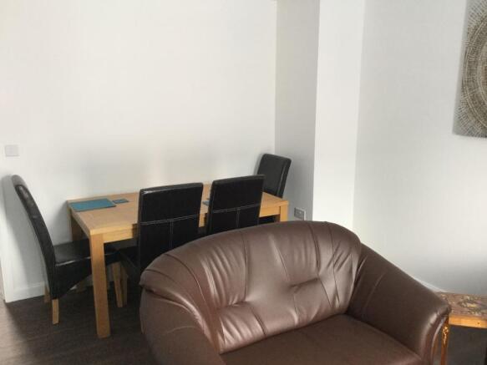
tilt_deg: -10.7
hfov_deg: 58.4
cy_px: 182
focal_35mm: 31
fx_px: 436
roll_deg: -1.2
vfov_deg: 45.4
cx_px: 244
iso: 100
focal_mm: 3.3
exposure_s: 1/33
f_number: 2.4
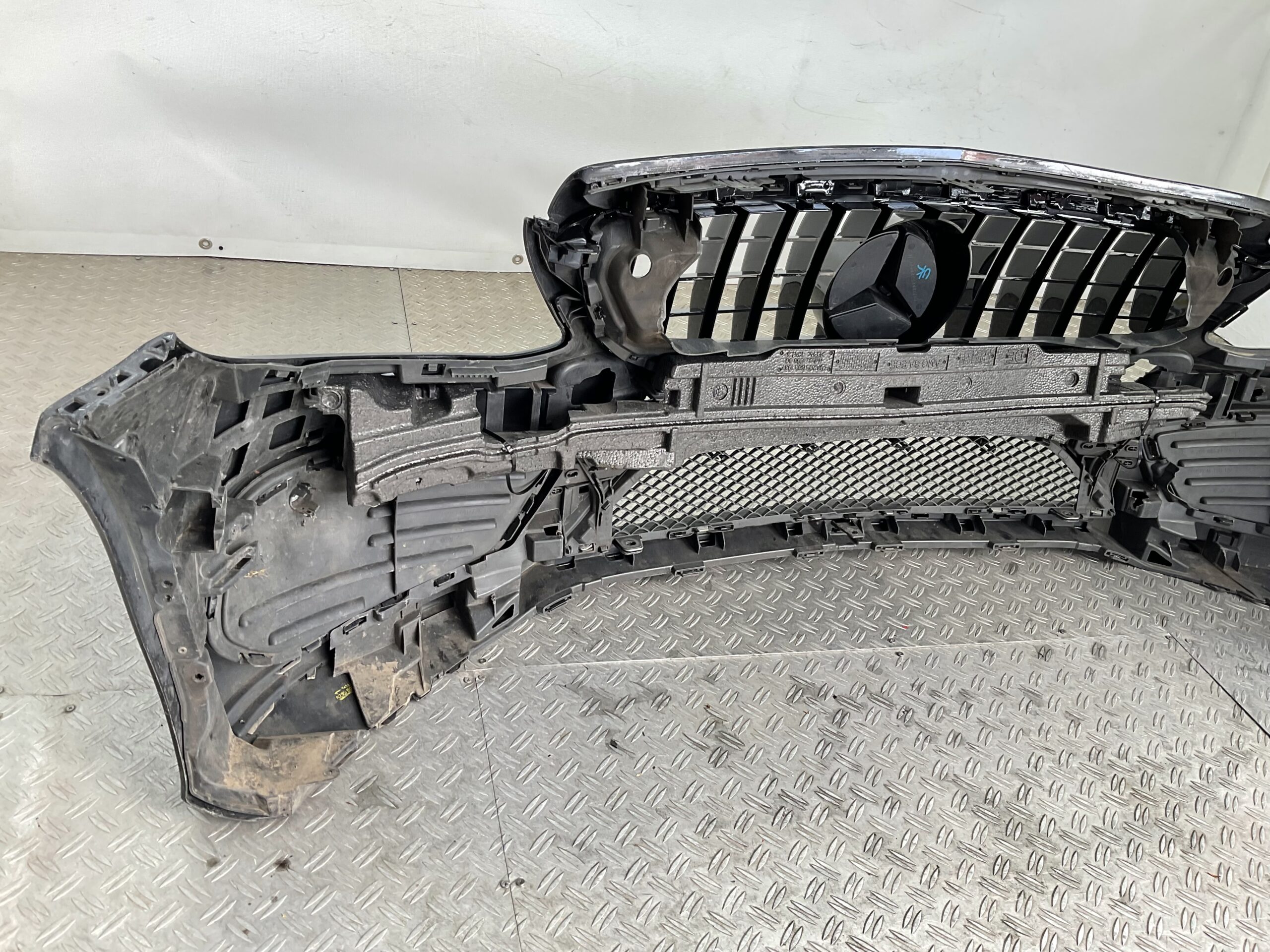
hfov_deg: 61.7
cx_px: 635
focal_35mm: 29
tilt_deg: -32.6
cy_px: 476
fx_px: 1064
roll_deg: -12.5
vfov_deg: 48.2
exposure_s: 1/120
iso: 20
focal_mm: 3
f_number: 1.8
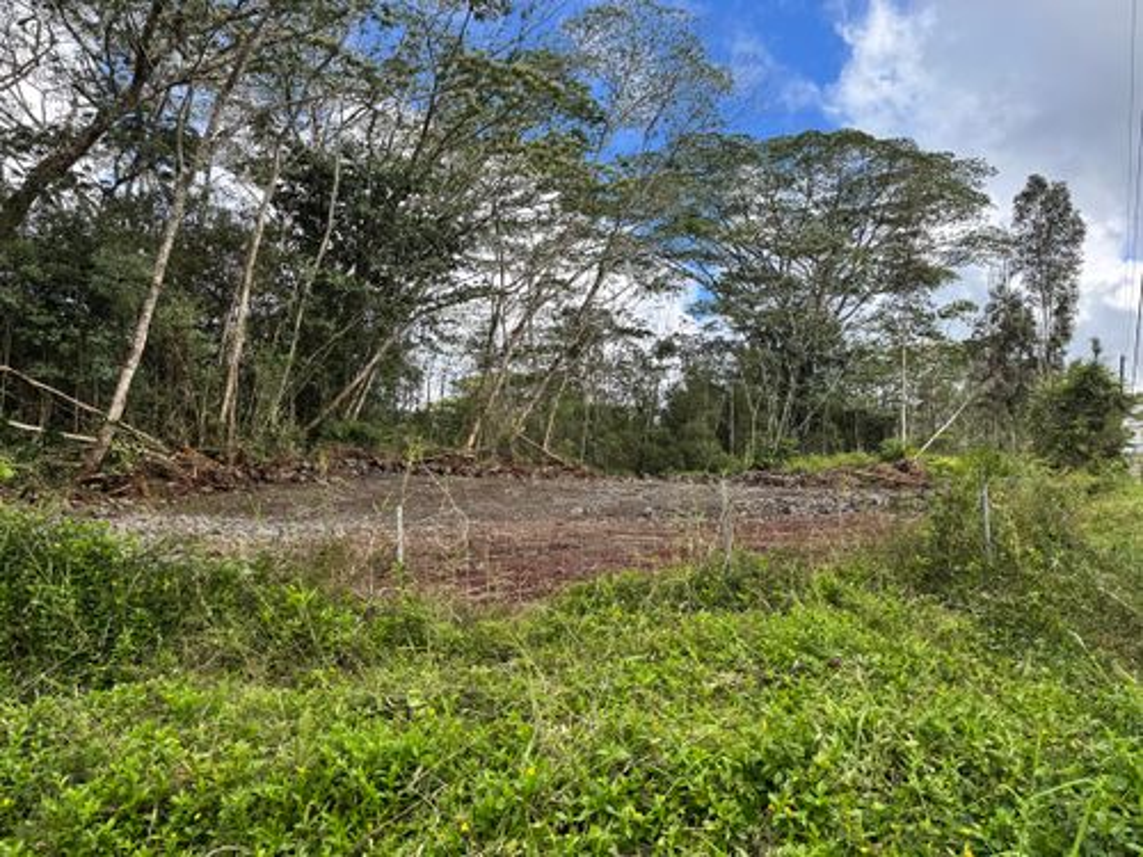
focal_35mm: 24
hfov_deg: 71.6
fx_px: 792
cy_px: 428
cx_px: 572
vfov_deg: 56.8
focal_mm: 6.76
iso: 80
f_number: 1.78
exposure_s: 1/1193
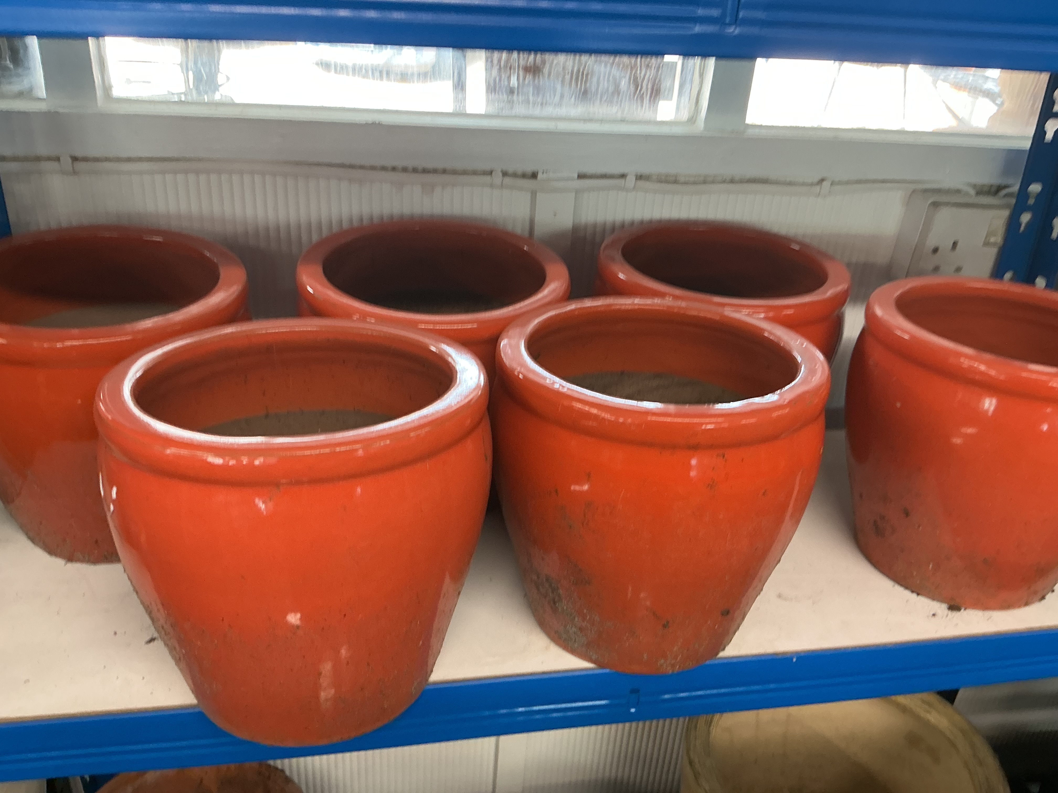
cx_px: 529
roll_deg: -4.1
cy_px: 396
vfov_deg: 48.2
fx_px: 886
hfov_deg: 61.7
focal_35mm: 29
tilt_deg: -27.6
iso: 80
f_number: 1.8
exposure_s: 1/50
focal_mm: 3
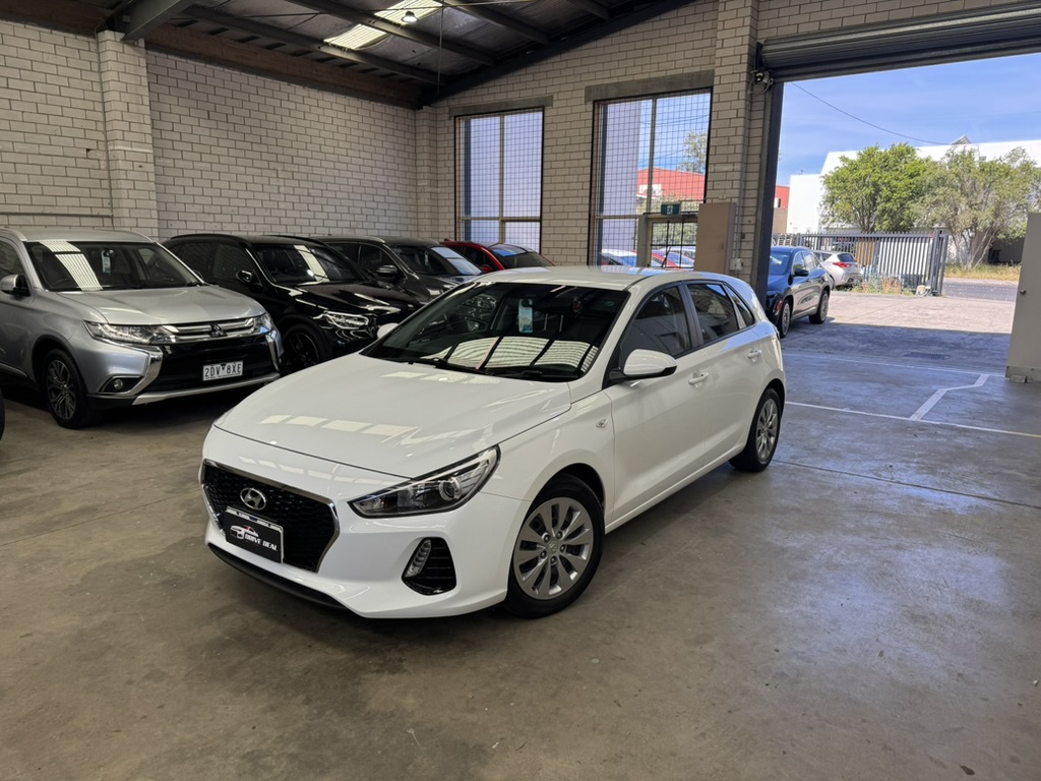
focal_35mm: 24
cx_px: 520
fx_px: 722
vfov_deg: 56.8
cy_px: 390
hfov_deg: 71.6
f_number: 1.78
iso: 80
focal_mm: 6.76
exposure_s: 1/621
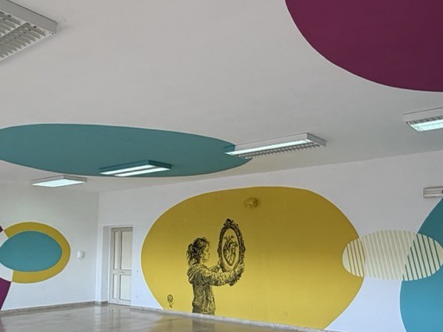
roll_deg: -0.5
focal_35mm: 35
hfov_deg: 52.5
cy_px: 216
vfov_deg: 40.3
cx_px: 246
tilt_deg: +3.5
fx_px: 448
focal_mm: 2.22
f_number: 2.2
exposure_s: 1/100
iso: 50
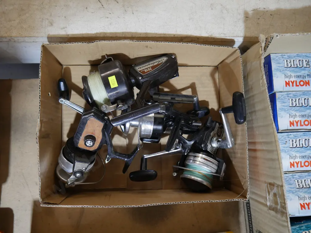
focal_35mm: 30
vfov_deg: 46.8
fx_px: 270
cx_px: 156
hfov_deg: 59.9
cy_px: 116
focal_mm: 15
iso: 800
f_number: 3.6
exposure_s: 1/60
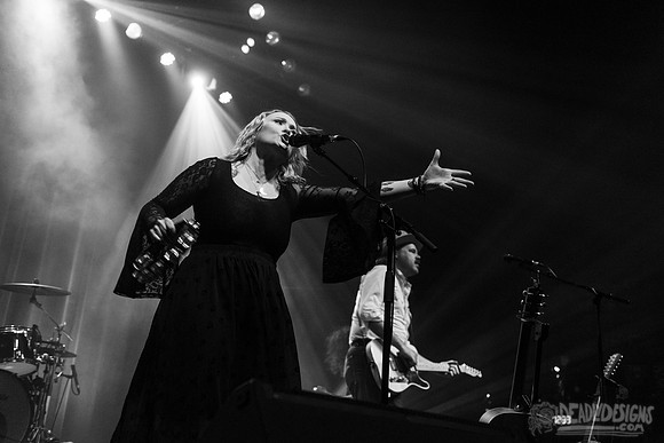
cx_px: 332
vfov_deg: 33.4
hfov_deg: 48.4
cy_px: 222
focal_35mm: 40
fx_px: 738
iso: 2500
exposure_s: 1/200
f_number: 3.2
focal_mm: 40
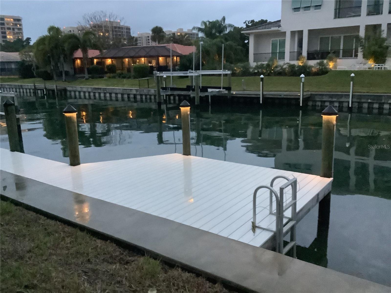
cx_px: 196
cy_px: 146
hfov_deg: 58.4
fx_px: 350
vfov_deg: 45.4
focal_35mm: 31
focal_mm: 3.3
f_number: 2.4
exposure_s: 1/24
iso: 640
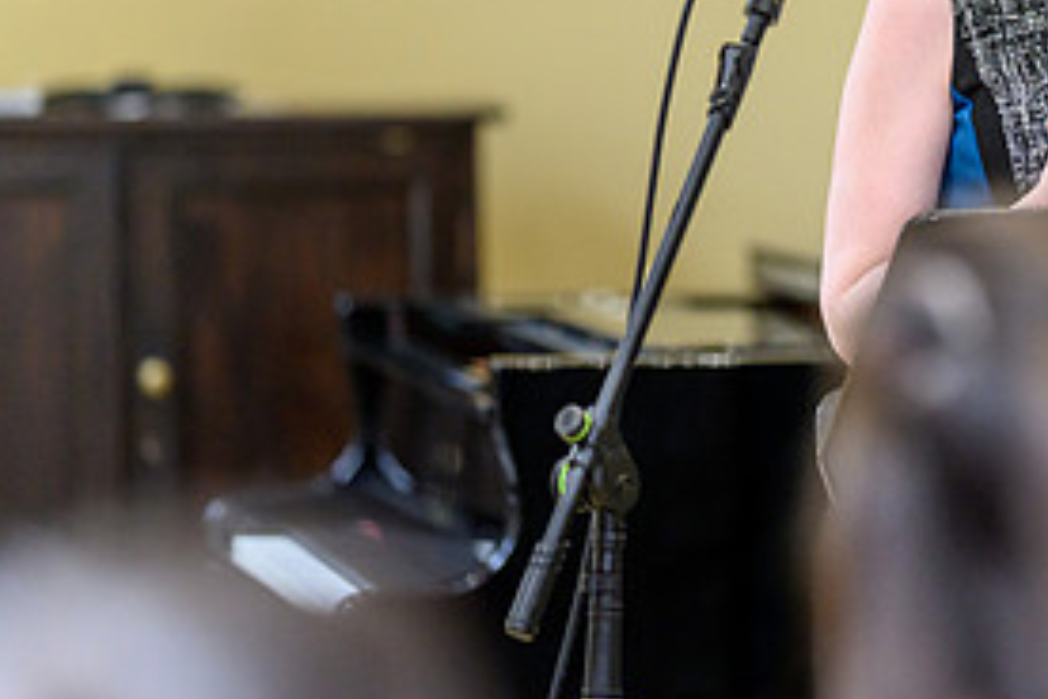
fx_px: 8325
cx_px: 1078
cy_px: 131
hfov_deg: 7.2
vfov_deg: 4.8
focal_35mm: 286
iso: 2800
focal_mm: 135
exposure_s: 1/640
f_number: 1.8
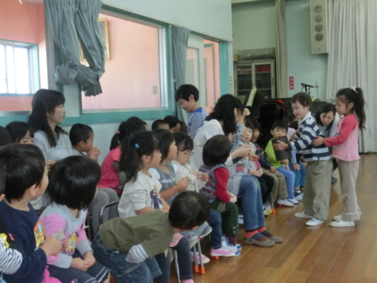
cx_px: 188
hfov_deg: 40.4
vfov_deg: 30.9
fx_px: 512
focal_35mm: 47
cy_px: 142
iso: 400
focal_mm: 8.29
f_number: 4.2
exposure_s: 1/60
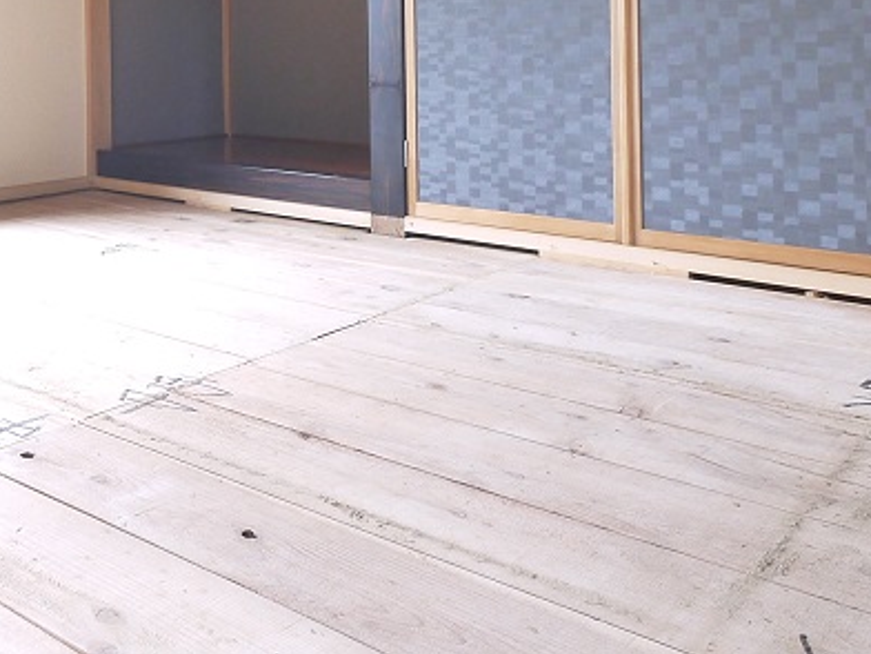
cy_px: 36
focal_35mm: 40
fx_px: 1006
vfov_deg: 33.6
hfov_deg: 41.6
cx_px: 29
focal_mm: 7
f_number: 4
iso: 500
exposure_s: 1/60
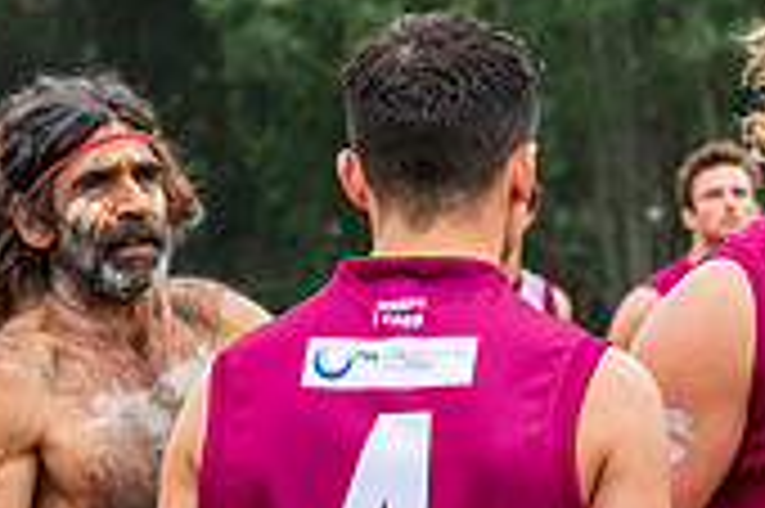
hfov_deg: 5.7
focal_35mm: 359
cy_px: 384
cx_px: 954
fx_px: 7621
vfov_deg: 3.8
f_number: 7.1
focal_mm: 105
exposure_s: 1/160
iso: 400
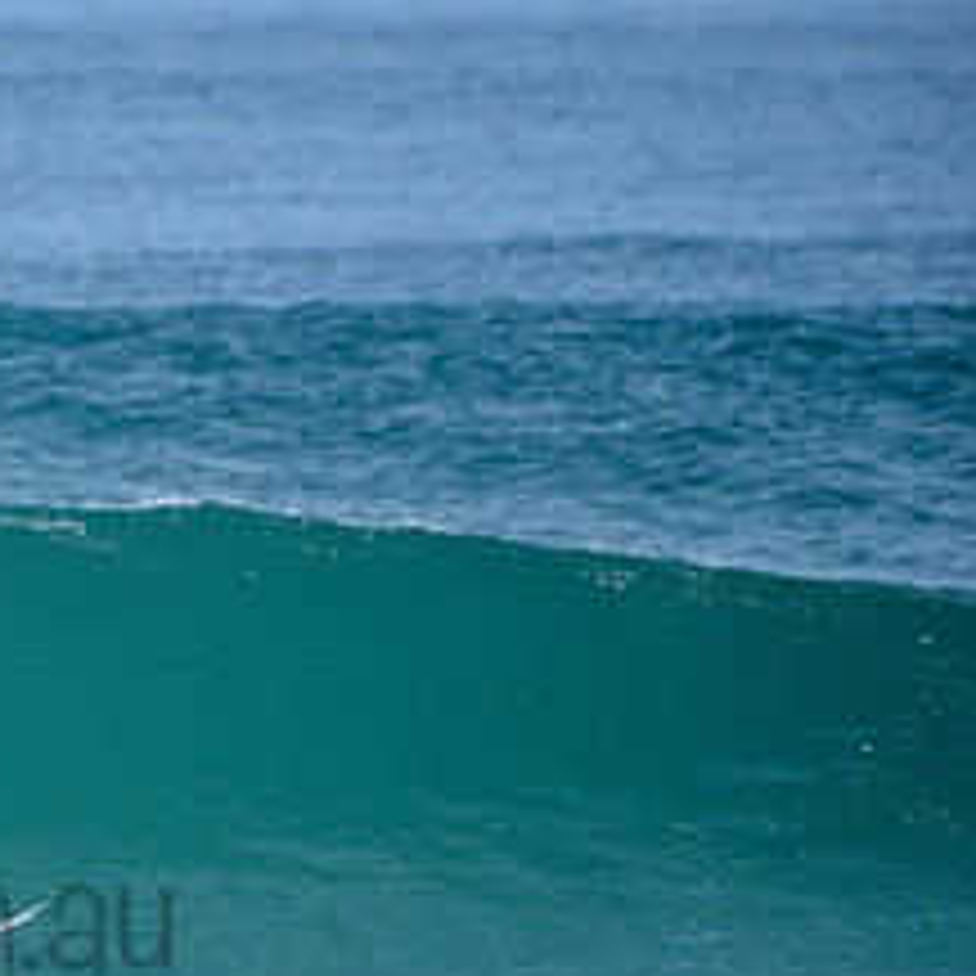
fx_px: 36301
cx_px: -301
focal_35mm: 1138
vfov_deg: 1.5
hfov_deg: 1.5
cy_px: 866
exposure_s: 1/2500
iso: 250
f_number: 5.6
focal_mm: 500
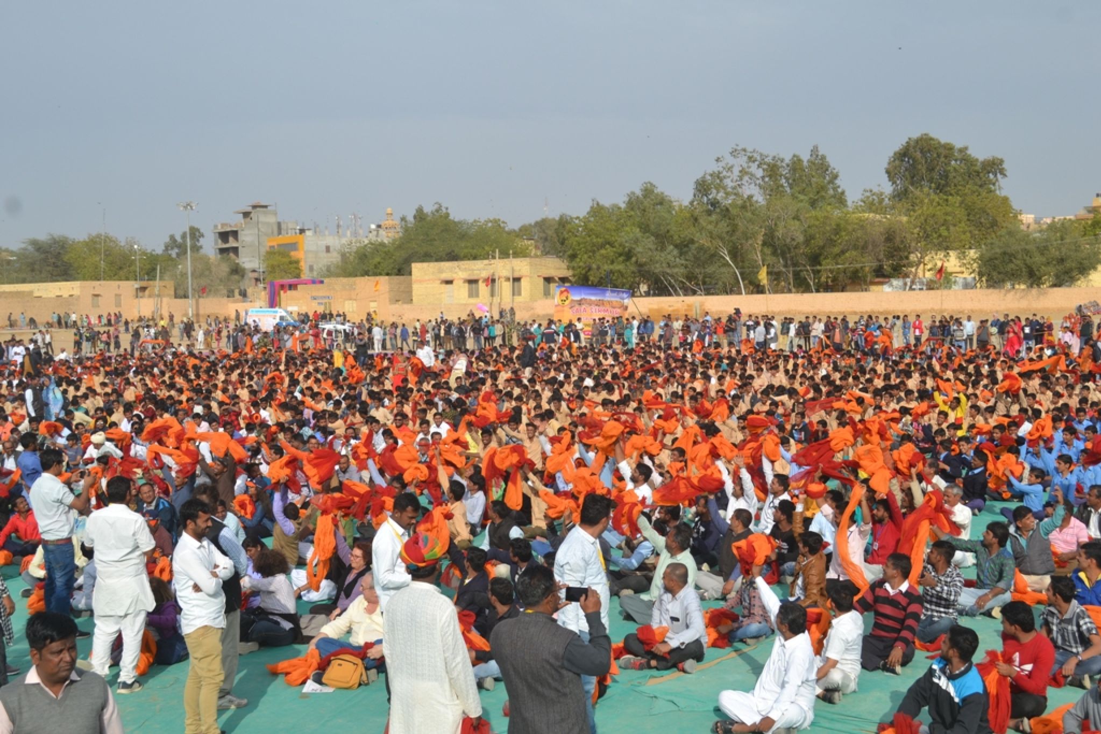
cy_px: 367
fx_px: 1468
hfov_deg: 41.1
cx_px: 550
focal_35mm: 48
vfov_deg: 28.1
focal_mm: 32
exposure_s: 1/250
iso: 100
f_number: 8
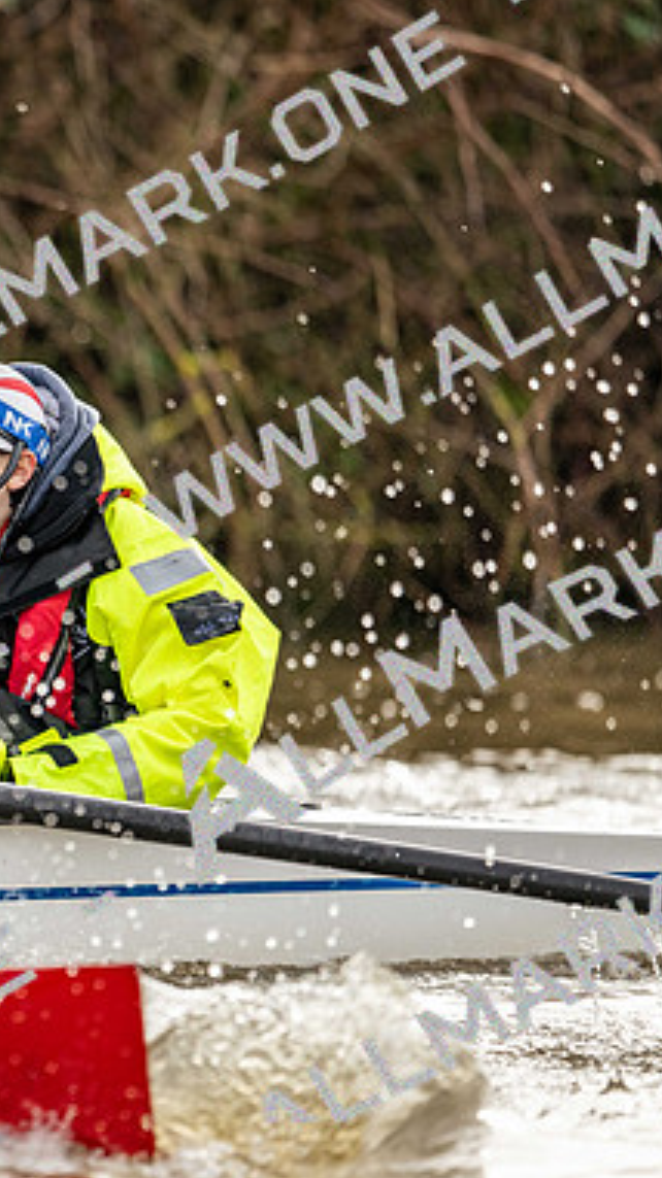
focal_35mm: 638
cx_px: -84
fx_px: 19932
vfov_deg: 3.4
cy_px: 592
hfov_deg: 1.9
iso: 560
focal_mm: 400
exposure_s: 1/1600
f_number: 4.5
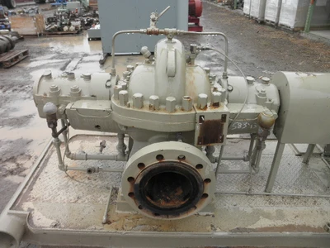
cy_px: 124
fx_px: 267
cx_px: 165
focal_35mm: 28
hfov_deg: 63.4
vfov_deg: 49.7
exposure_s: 1/50
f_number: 3
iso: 64
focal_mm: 5
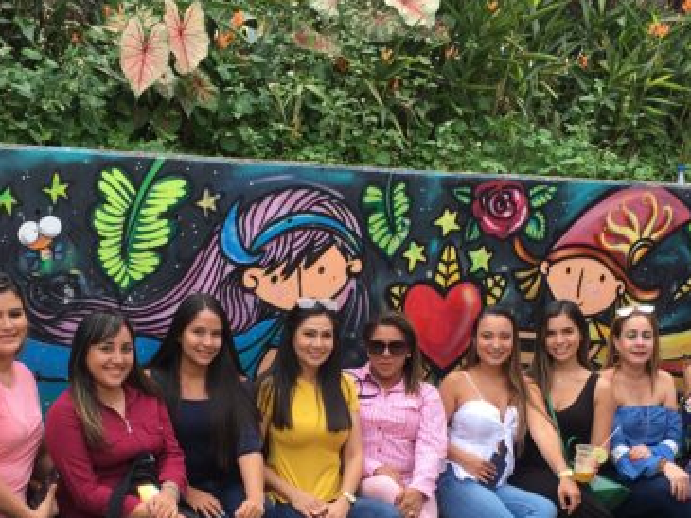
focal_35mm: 61
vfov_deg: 23.5
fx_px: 1218
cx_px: 314
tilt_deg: -6.2
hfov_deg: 31.7
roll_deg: -0.9
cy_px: 442
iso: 25
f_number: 2.2
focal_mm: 4.15
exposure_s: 1/394
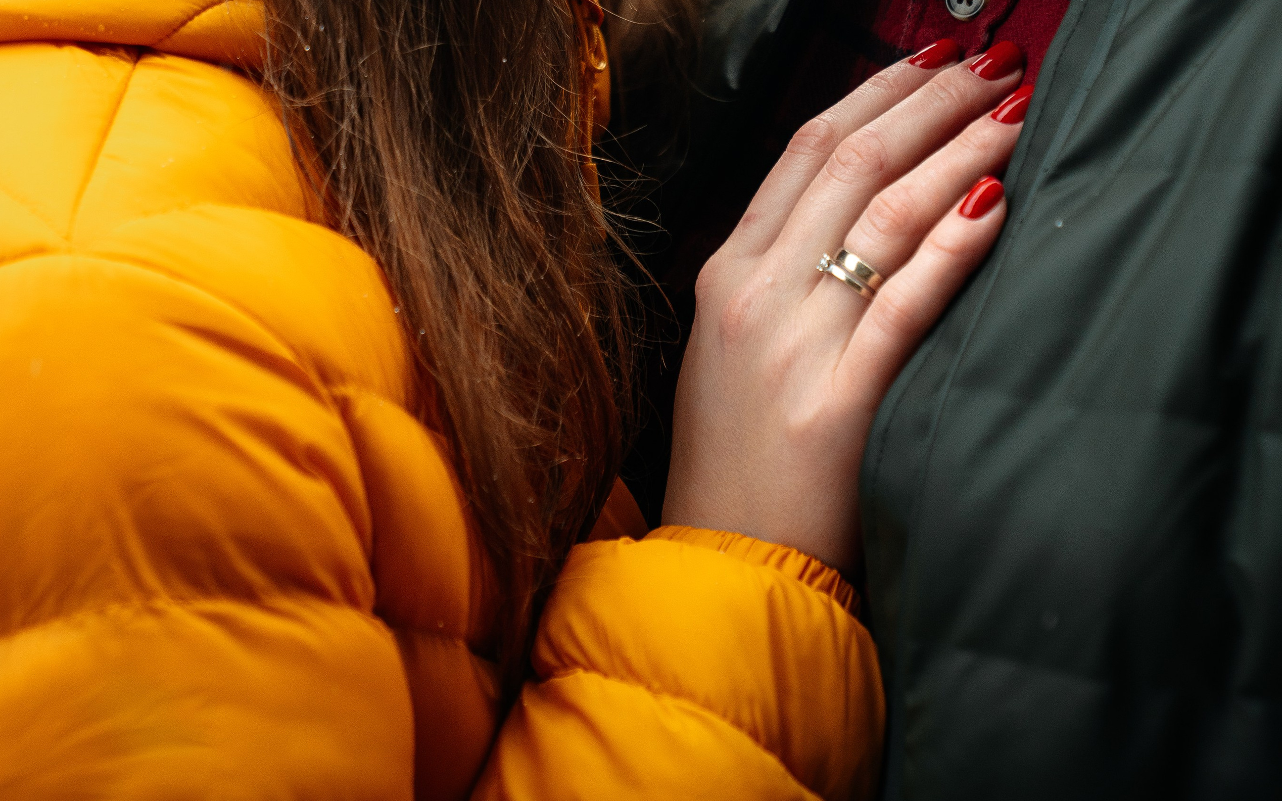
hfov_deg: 19.3
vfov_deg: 11.9
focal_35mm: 108
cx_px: 644
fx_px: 3773
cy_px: -92
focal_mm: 70
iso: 640
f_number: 3.5
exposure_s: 1/200
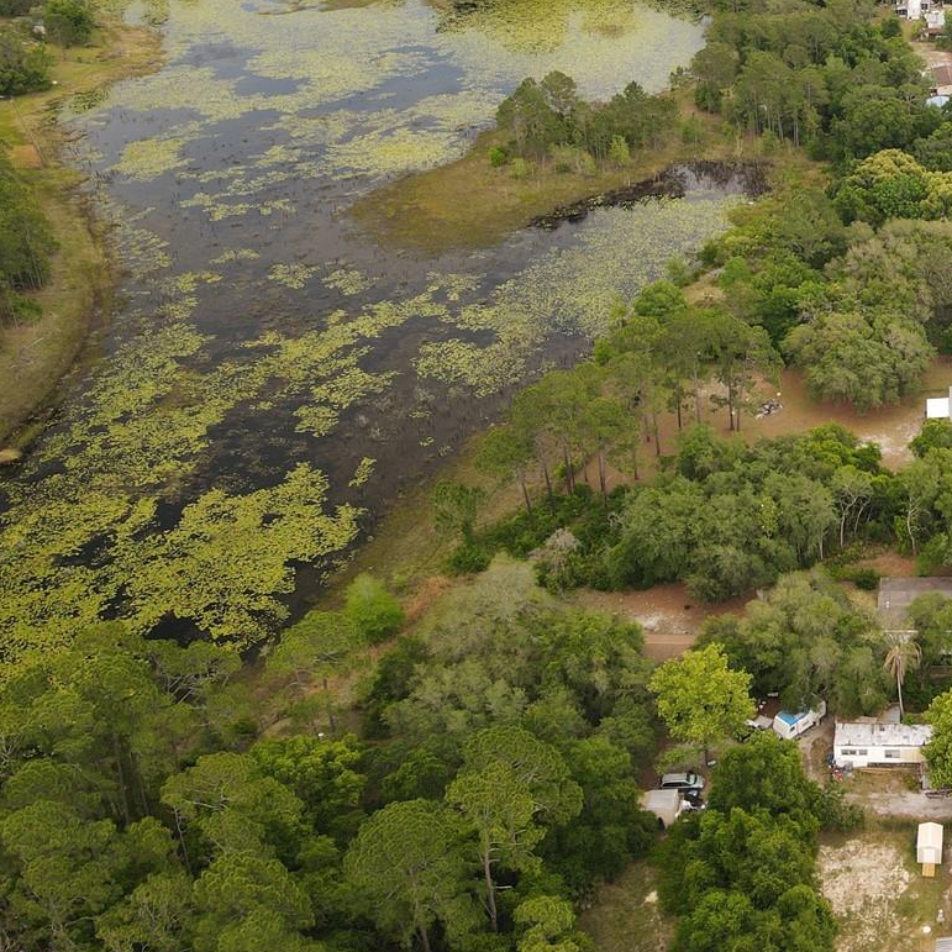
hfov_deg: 34.8
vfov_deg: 37.8
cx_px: 951
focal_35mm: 44
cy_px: 289
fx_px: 1369
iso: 100
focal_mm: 4.5
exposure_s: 1/30
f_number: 2.8
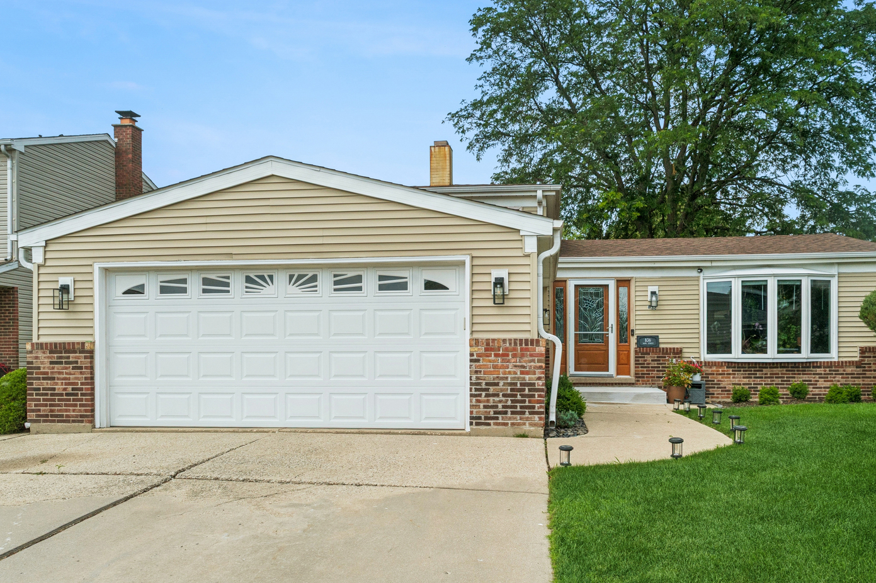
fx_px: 681
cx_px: 451
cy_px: 256
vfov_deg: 46.3
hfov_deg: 65.5
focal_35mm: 28
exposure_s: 1/2000
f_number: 8
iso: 400
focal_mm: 24
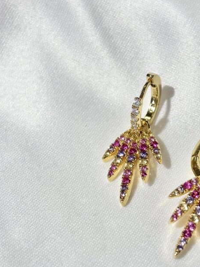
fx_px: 670
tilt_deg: -43.7
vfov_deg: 22.5
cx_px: 137
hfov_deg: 16.9
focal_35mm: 87
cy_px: 129
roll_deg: +11.2
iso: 32
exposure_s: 1/349
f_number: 1.6
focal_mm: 5.96
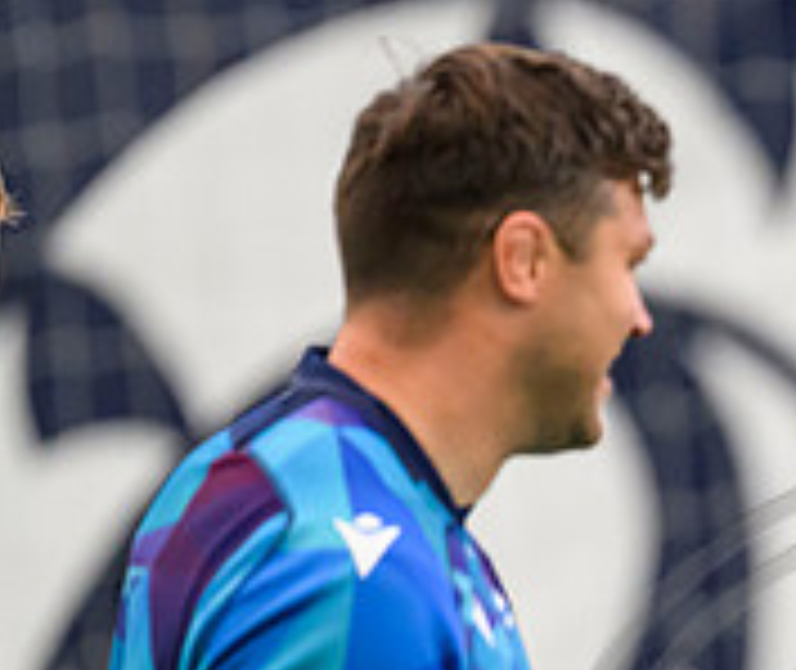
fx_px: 35300
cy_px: 941
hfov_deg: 1.3
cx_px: 1365
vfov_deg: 1.1
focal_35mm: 1468
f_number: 2.8
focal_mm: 400
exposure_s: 1/2000
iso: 5000
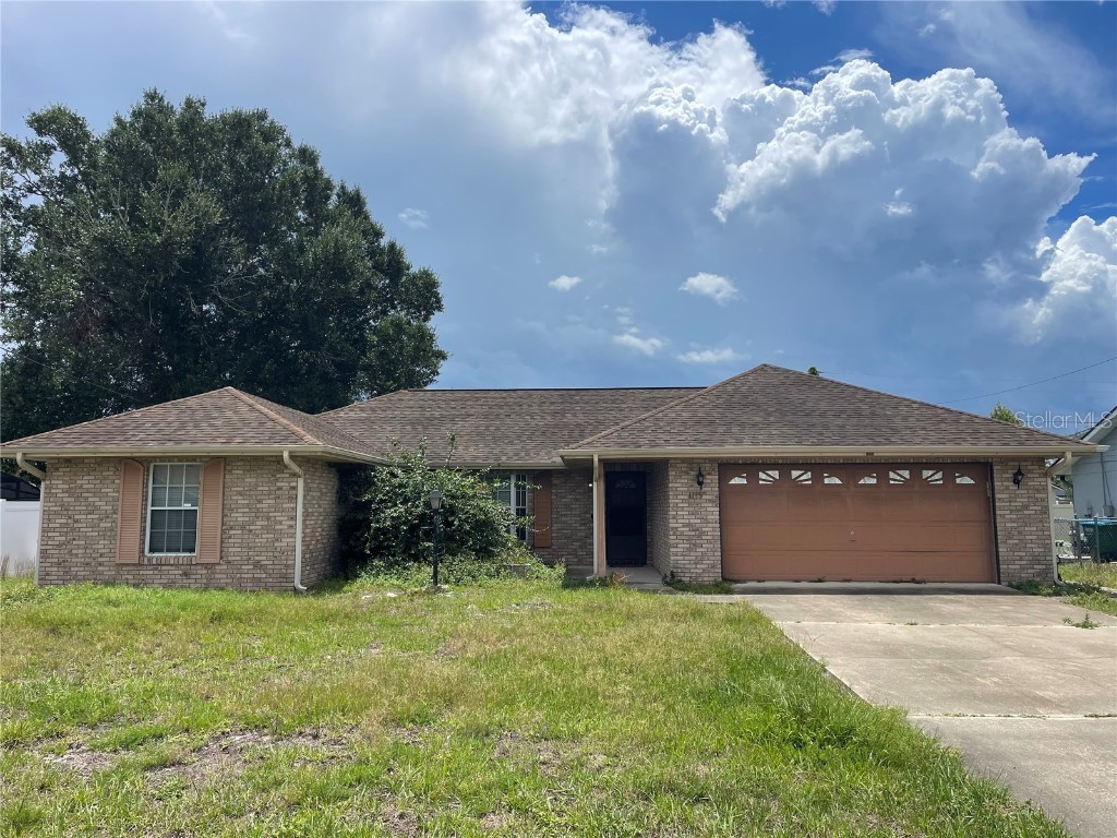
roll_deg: +1.2
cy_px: 419
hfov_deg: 67.3
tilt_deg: +7.2
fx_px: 839
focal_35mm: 26
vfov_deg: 53.1
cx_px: 558
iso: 32
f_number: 1.6
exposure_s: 1/6135
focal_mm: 4.2
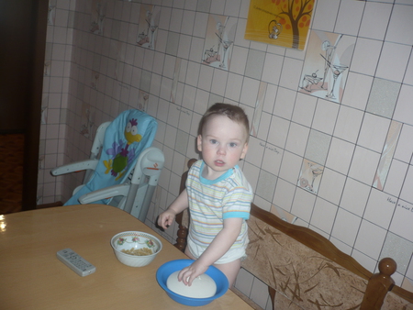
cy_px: 155
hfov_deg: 52.6
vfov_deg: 40.7
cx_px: 206
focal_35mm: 35
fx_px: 418
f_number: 2.8
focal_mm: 5.8
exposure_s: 1/30
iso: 100
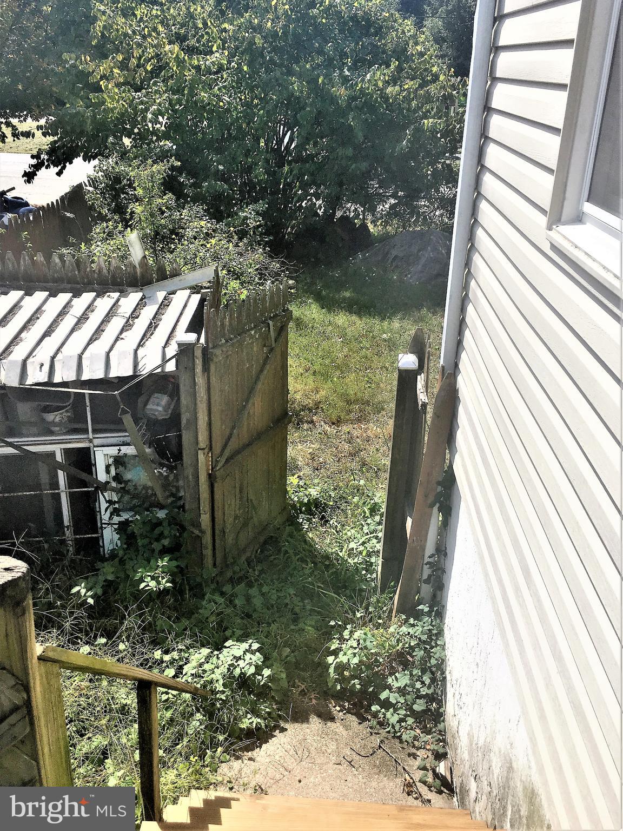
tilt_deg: -24.1
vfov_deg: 61.7
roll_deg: -0.2
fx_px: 696
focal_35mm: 29
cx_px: 312
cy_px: 416
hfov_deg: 48.2
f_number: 2.2
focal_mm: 4.15
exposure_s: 1/1709
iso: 25
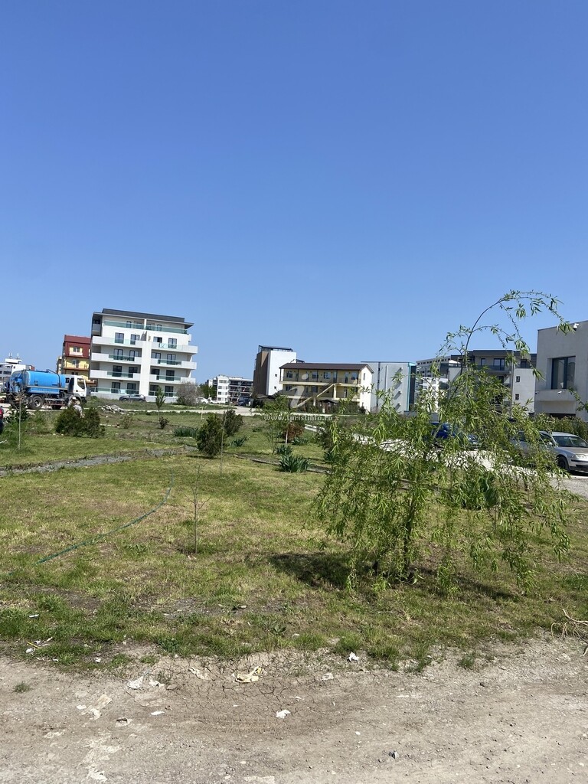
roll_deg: -3.3
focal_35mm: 26
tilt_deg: +1.9
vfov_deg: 67.3
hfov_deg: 53.1
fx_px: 589
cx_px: 294
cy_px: 392
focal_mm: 4.25
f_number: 1.8
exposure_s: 1/3846
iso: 32
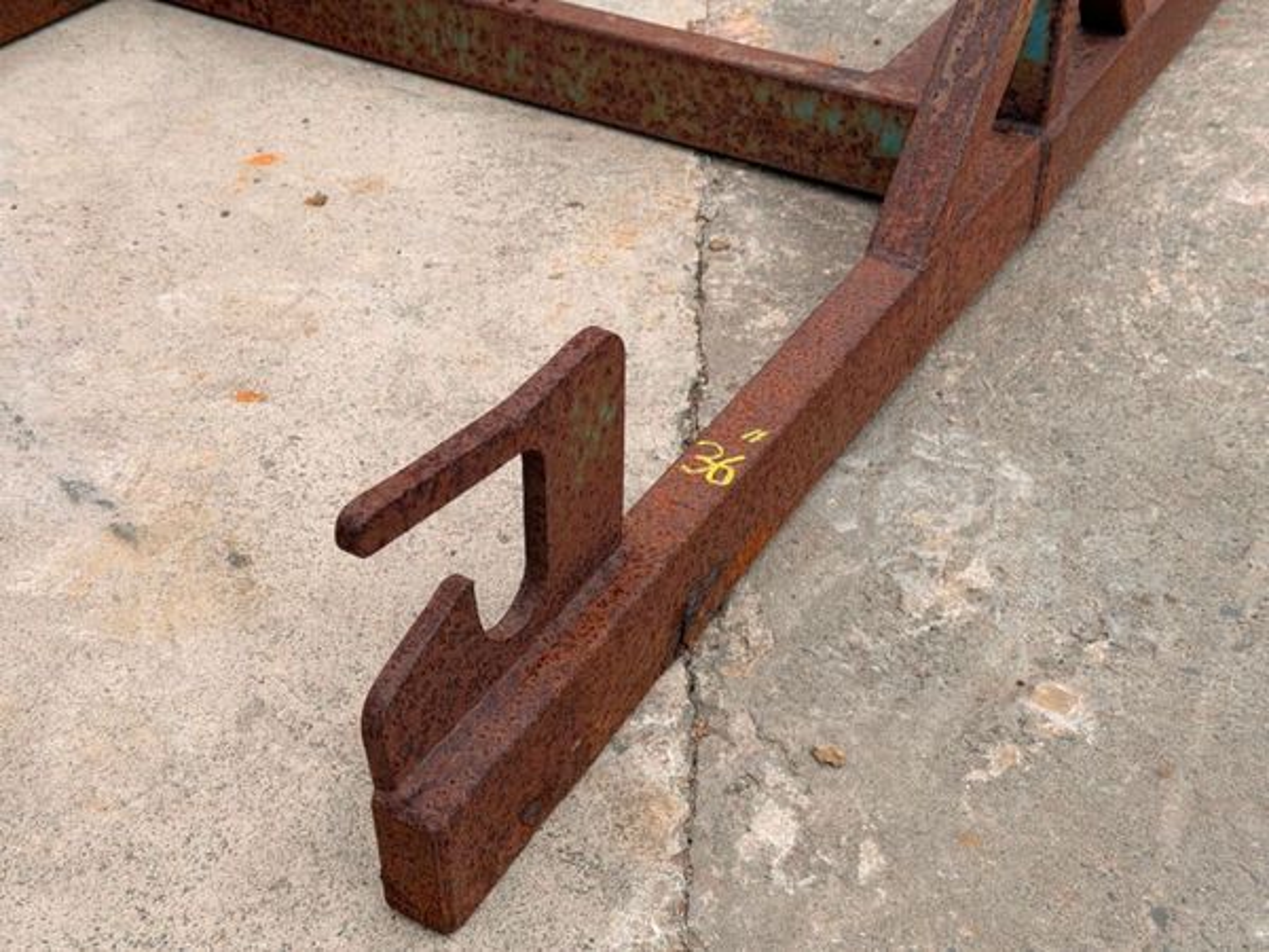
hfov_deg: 39.7
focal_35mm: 48
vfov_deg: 30.3
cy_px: 476
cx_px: 634
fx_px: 1760
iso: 64
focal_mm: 6.76
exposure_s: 1/2146
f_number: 1.78
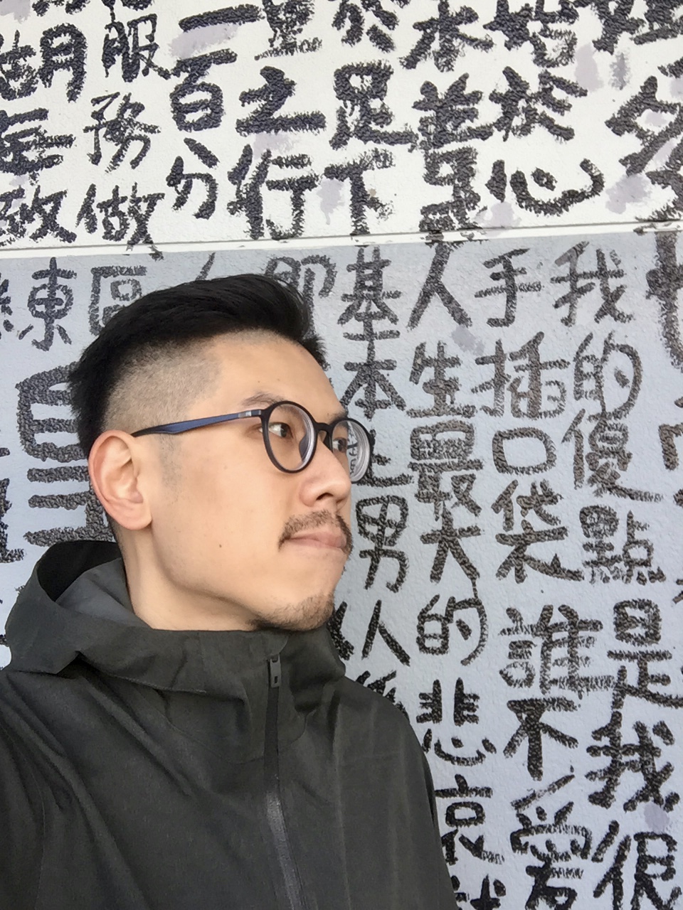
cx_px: 342
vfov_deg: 58.4
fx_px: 816
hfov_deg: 45.4
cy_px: 455
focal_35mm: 31
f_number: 2.2
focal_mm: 2.65
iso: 32
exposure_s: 1/143
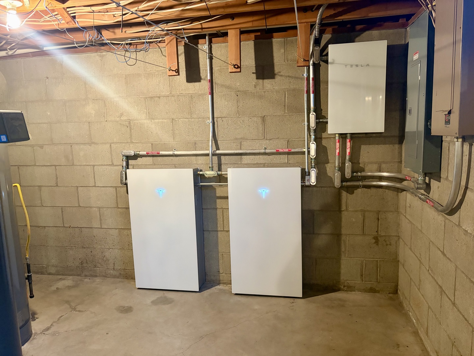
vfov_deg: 53.1
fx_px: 356
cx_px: 237
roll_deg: +2.1
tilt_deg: -7.1
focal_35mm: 26
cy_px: 178
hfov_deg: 67.3
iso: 400
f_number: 1.6
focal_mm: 5.96
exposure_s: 1/40
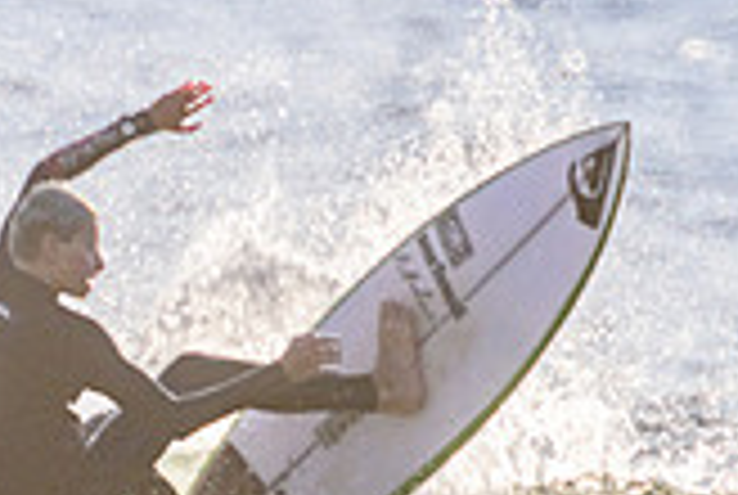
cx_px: 234
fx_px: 57996
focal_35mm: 2824
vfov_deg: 0.5
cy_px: 632
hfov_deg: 0.7
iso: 1100
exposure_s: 1/2000
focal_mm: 800
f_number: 11
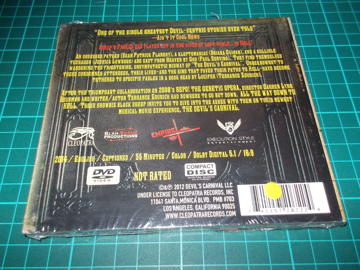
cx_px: 180
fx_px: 302
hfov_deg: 61.7
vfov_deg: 48.2
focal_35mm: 29
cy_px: 135
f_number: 3.3
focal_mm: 4.1
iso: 200
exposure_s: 1/30
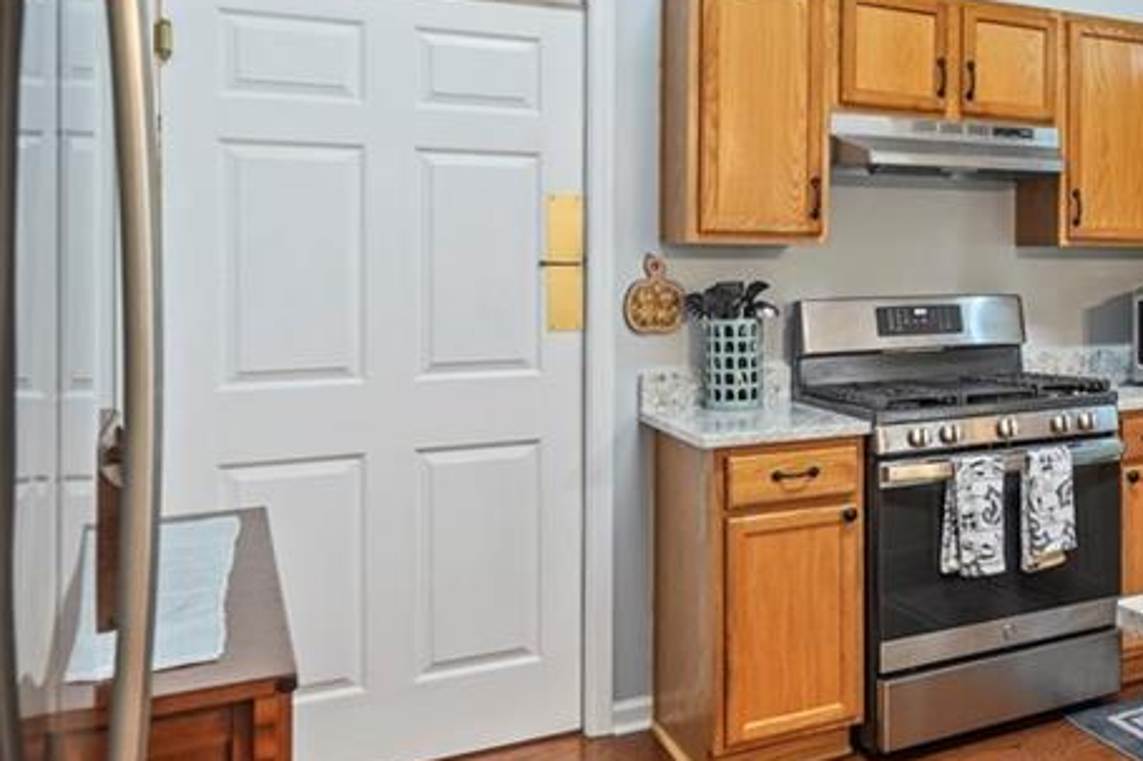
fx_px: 1143
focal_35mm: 36
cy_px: 221
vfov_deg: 36.3
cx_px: 1198
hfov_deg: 43.6
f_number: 8
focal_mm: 16
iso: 400
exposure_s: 1/1.25
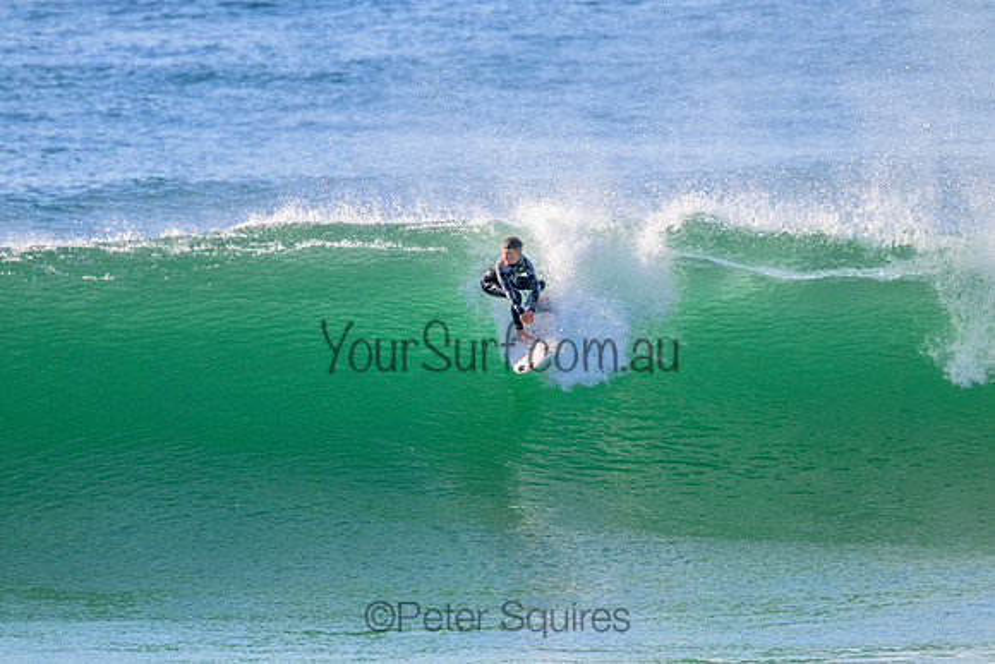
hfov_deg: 2.6
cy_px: 332
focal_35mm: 800
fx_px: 22115
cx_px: 498
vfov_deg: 1.7
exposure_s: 1/2000
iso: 3200
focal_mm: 800
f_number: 11
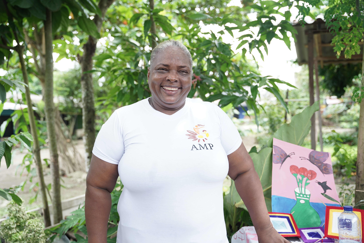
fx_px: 341
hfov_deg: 56.2
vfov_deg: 39.2
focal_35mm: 34
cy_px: 122
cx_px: 182
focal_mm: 33.7
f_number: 2.8
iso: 160
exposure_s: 1/200
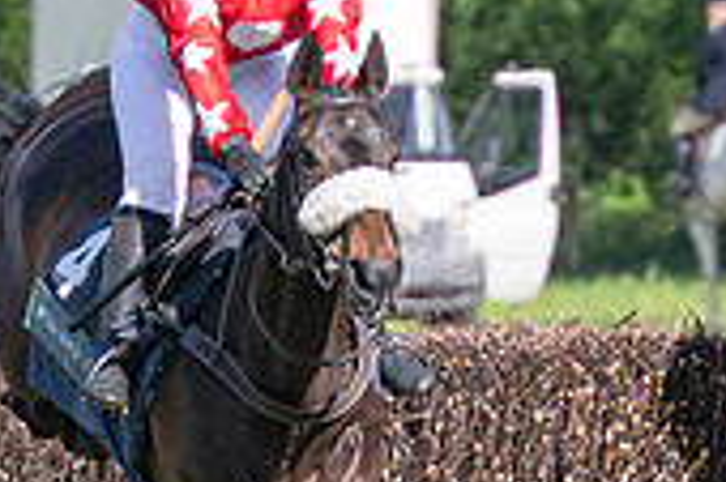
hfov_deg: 1.4
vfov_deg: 0.9
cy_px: 212
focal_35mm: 1507
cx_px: 360
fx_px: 30361
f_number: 4
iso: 400
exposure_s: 1/2500
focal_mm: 155
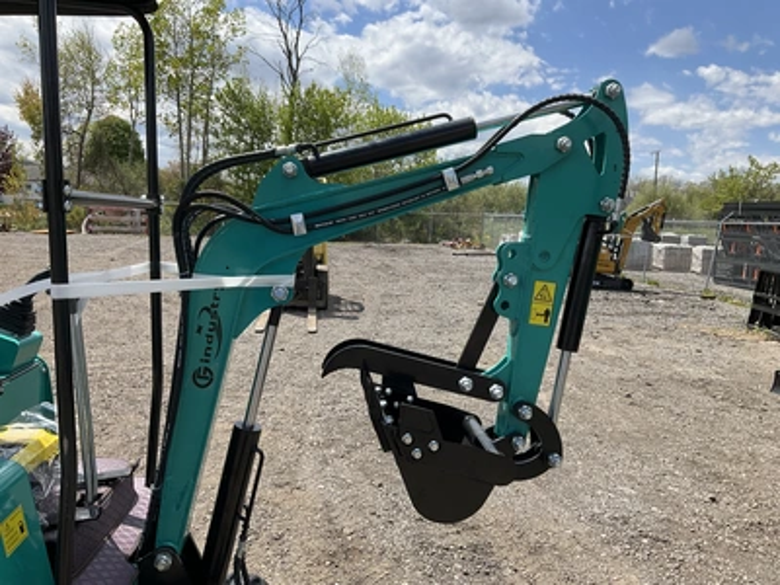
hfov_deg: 61.7
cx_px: 390
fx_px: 653
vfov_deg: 48.2
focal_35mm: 29
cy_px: 292
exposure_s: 1/1675
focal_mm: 3
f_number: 1.8
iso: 25
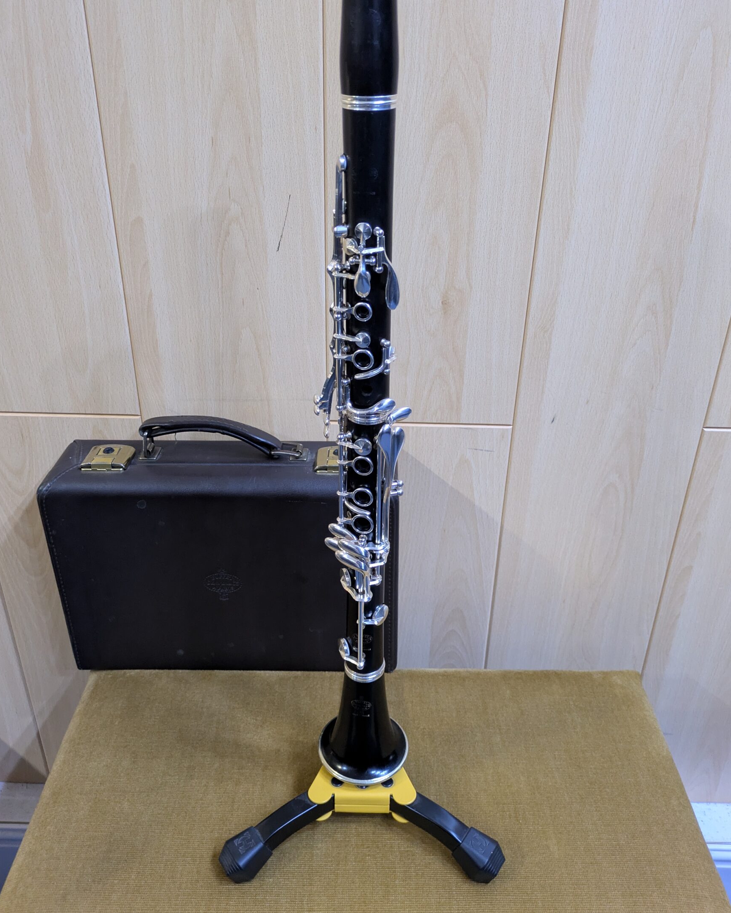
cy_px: 447
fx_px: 784
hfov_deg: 50.0
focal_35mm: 29
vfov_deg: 60.4
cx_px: 365
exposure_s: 1/25
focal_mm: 5.43
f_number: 1.89
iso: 886
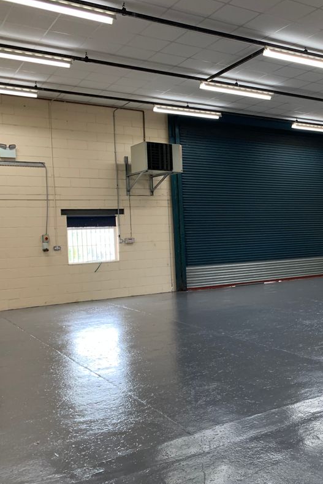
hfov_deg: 33.0
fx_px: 511
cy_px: 253
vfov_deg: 50.7
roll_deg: +1.6
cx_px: 301
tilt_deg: -2.7
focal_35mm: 38
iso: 125
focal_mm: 4.25
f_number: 1.8
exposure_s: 1/50
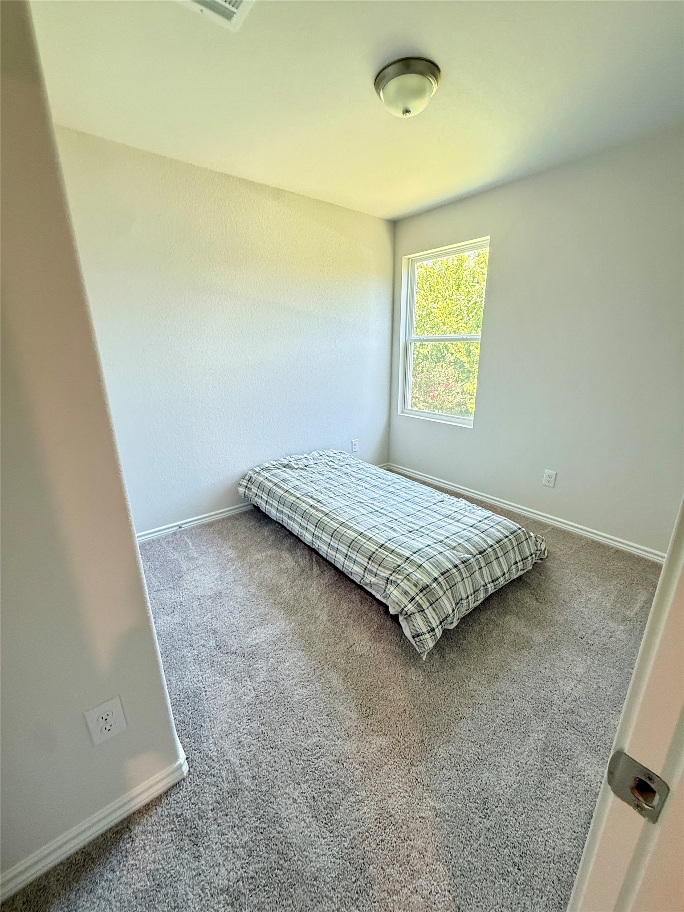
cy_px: 456
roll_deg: -0.8
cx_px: 342
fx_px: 369
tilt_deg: -16.2
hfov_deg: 85.7
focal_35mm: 14
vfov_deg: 102.1
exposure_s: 1/120
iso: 500
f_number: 2.2
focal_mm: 2.22
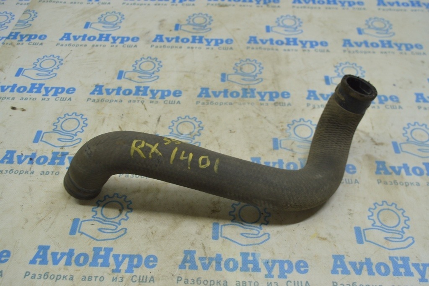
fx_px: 429
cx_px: 214
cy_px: 143
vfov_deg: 36.8
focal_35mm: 36
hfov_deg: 53.2
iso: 400
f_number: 5.6
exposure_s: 1/40
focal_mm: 24
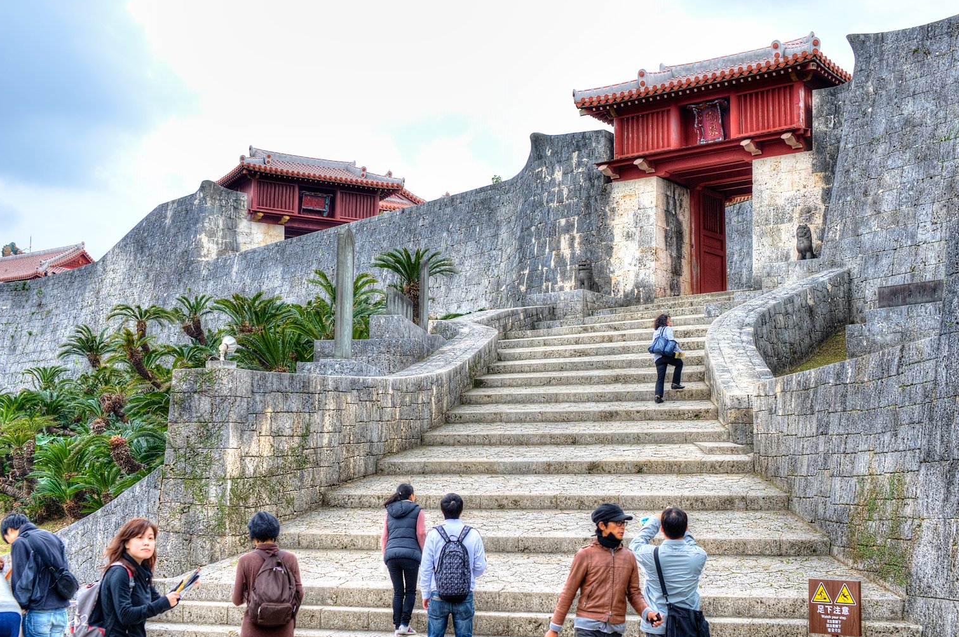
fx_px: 1410
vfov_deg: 25.4
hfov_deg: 37.6
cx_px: 503
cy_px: 330
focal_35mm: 53
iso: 200
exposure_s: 1/160
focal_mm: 50
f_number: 6.3
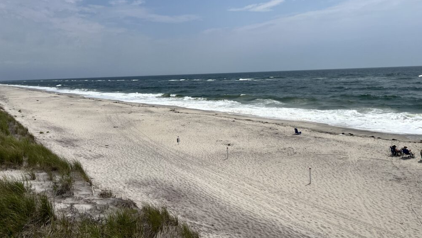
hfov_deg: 66.0
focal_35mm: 29
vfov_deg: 39.9
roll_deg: +1.9
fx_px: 325
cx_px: 216
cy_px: 86
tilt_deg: -3.3
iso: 50
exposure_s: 1/13333
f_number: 1.6
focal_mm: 5.1
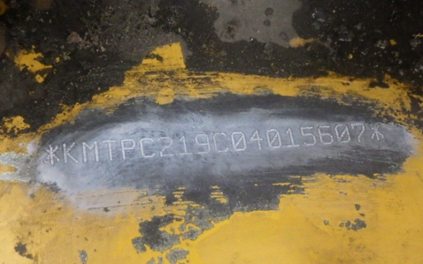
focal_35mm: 66
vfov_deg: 19.7
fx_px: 761
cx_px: 212
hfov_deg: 31.1
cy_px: 132
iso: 1600
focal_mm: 11.1
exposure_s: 1/50
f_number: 4.6
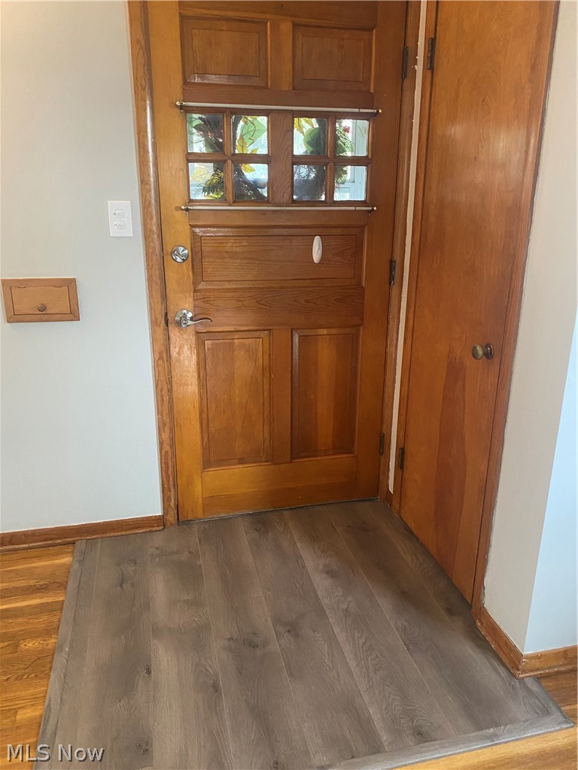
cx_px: 289
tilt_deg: -16.1
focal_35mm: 26
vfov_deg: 67.3
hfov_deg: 53.1
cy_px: 385
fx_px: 579
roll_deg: +0.6
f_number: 1.8
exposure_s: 1/60
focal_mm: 4.25
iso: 400
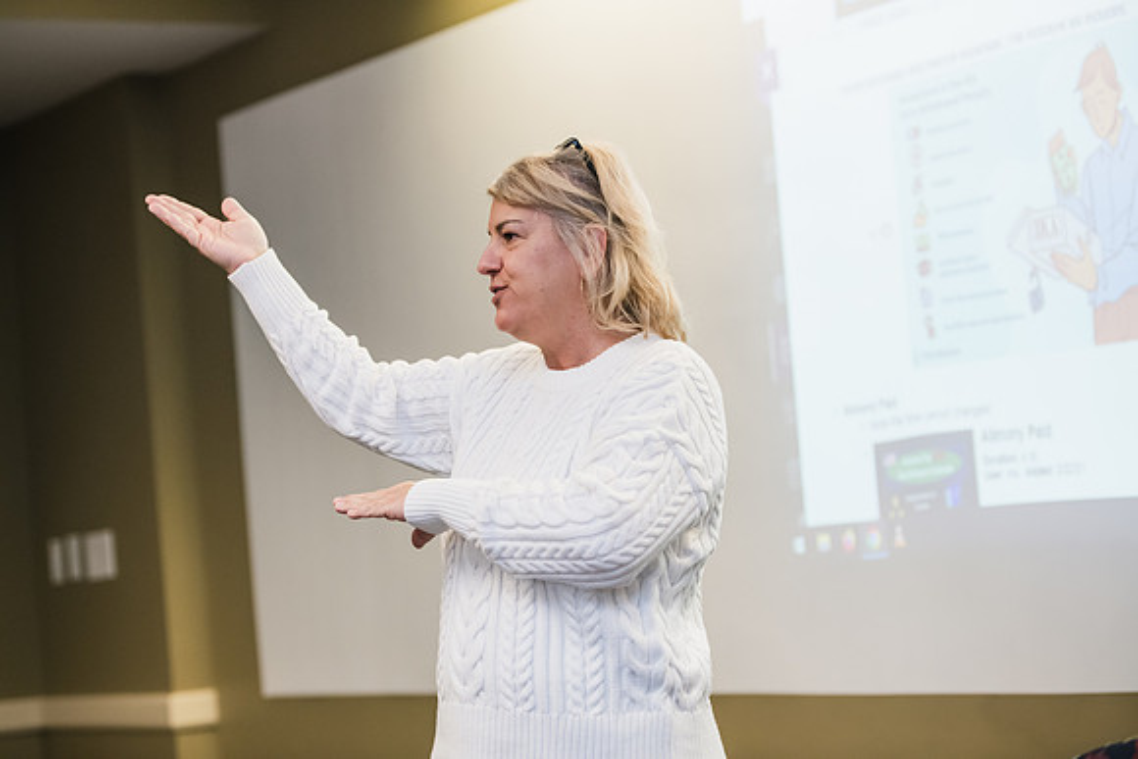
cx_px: 569
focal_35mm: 98
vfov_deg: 14.0
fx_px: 3098
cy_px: 380
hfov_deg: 20.8
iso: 1250
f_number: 3.2
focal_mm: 98
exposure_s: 1/200
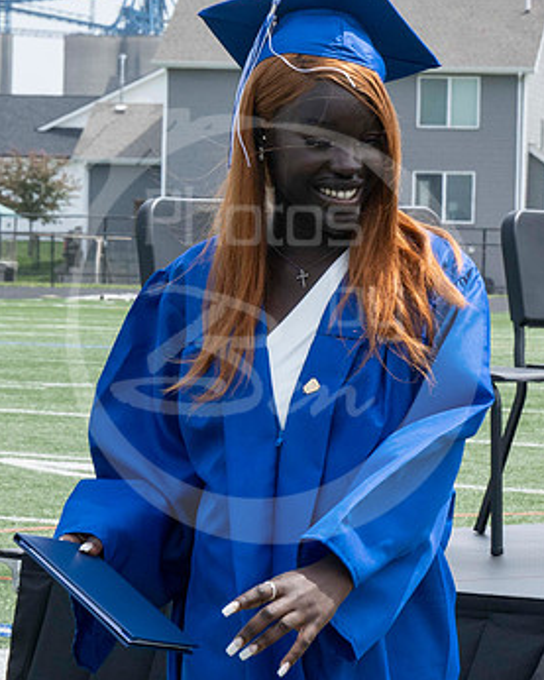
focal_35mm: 237
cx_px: 63
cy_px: 137
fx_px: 4768
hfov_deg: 6.5
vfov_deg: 8.1
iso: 200
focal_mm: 70
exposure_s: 1/250
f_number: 13
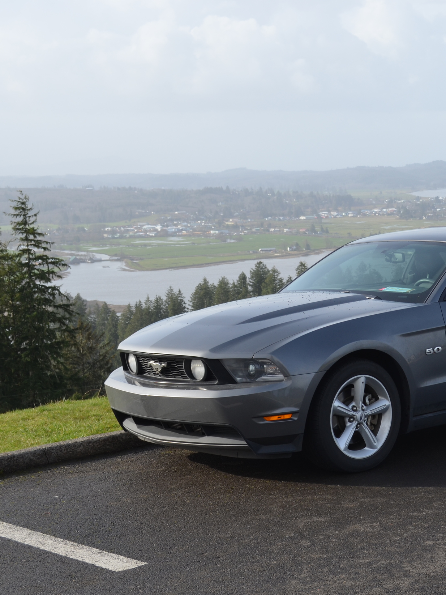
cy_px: 297
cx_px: 436
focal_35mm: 70
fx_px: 1202
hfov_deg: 20.4
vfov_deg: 27.8
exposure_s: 1/250
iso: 160
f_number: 8
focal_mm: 32
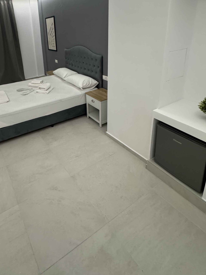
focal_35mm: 22
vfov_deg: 73.0
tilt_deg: -17.6
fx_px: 175
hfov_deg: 59.9
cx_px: 71
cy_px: 82
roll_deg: +3.2
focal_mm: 2.22
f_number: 2.2
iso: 320
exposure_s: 1/81
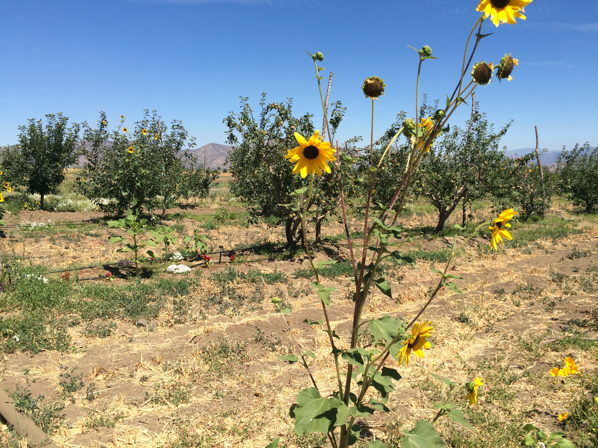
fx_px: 501
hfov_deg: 61.7
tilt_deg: -5.2
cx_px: 299
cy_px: 224
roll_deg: +2.0
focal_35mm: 29
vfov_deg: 48.2
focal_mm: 4.15
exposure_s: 1/2160
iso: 32
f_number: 2.2
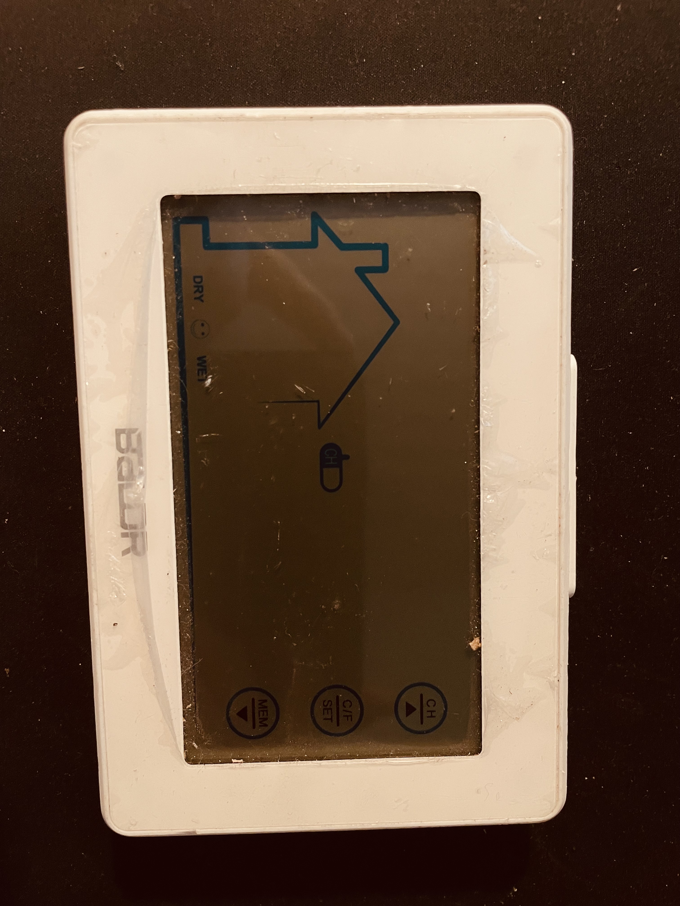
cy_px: 453
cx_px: 340
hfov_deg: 53.1
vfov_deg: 67.3
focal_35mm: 26
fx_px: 681
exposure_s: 1/50
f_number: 1.6
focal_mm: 4.2
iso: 200
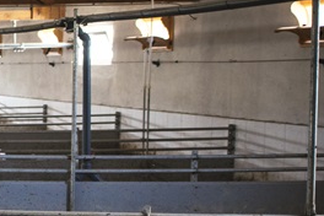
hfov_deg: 17.5
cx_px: -284
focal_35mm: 91
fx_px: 819
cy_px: 113
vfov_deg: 15.0
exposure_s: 1/250
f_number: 1.6
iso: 1000
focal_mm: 20
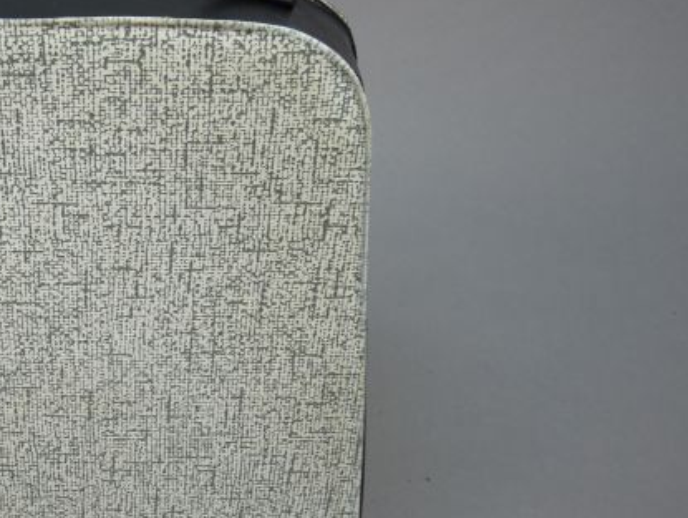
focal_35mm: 52
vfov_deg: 28.1
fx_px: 1034
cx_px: 53
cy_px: 274
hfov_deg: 34.5
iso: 100
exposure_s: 1/40
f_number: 2.8
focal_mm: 4.8
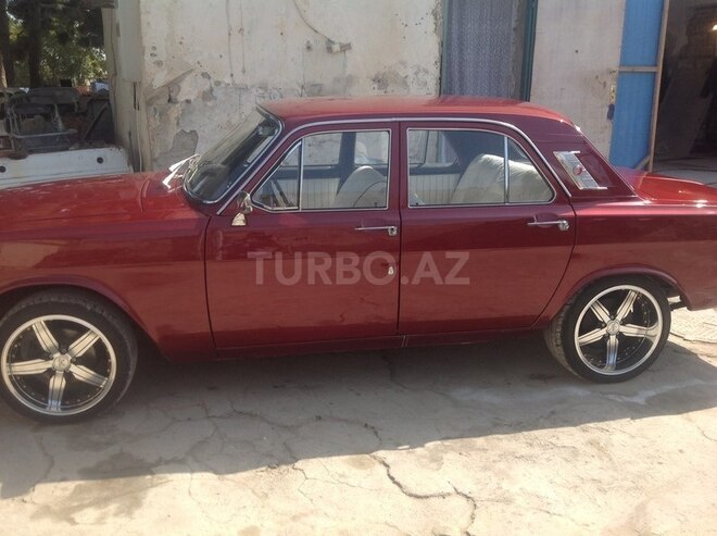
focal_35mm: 35
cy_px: 268
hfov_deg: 52.7
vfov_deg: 40.6
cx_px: 358
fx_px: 724
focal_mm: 4.28
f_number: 2.4
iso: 50
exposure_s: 1/889
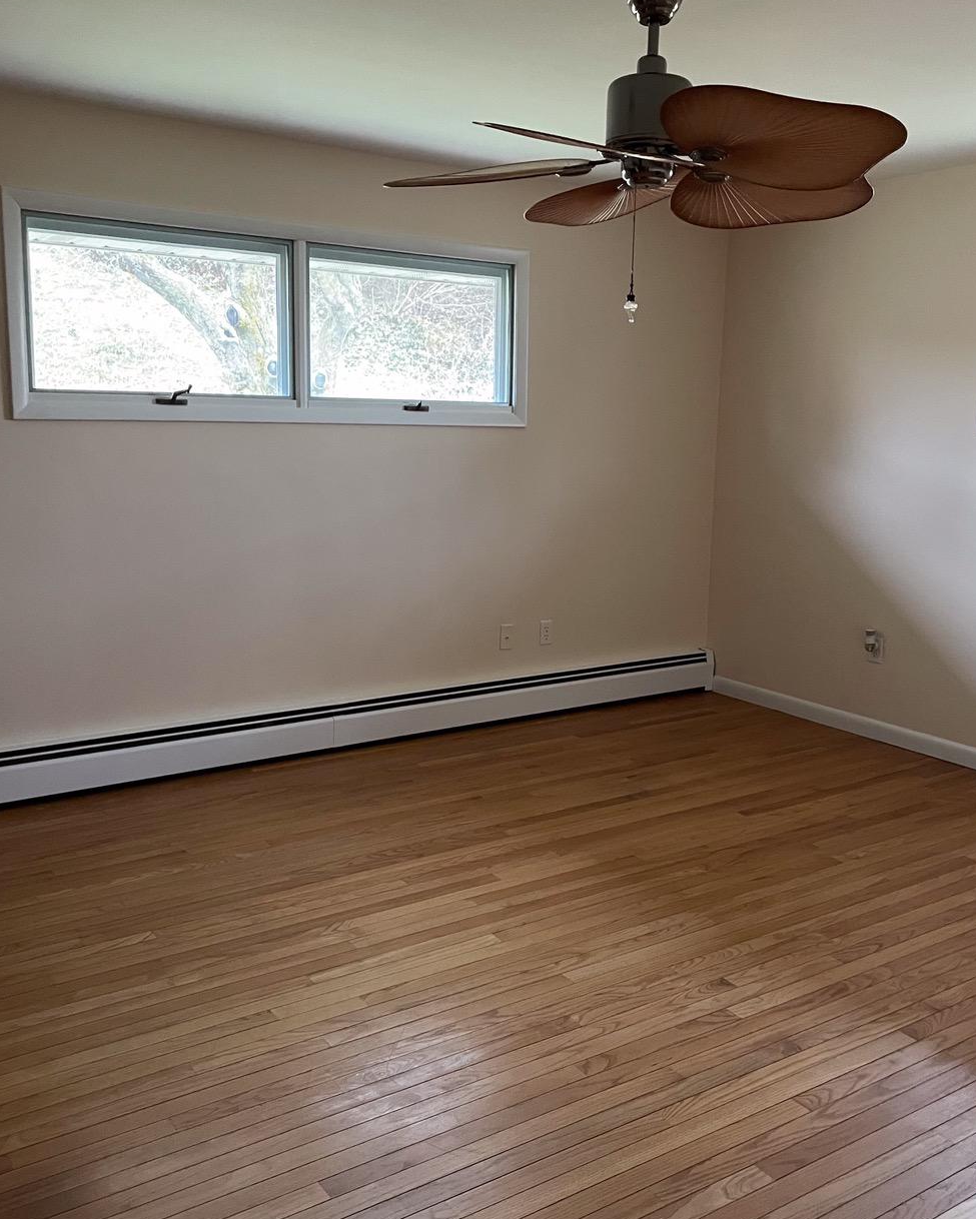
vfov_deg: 55.6
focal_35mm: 32
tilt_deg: -7.7
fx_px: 1155
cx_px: 509
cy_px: 600
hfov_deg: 45.8
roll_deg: -0.6
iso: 500
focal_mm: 4.2
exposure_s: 1/30
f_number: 1.6
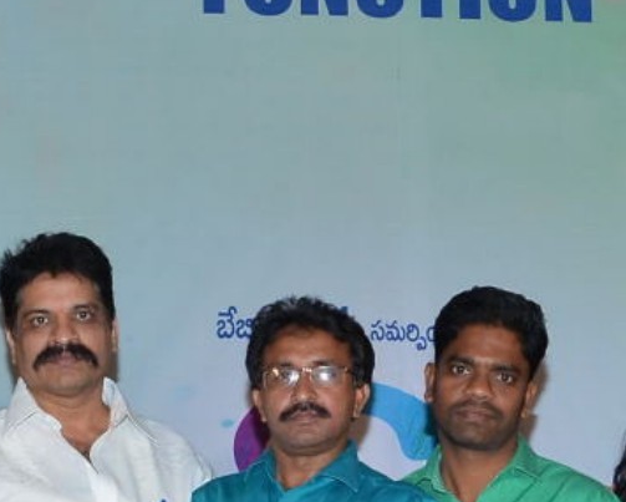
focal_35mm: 139
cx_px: 63
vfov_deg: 10.8
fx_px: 2577
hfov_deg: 13.7
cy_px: 663
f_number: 6.3
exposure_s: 1/125
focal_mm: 22
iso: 800
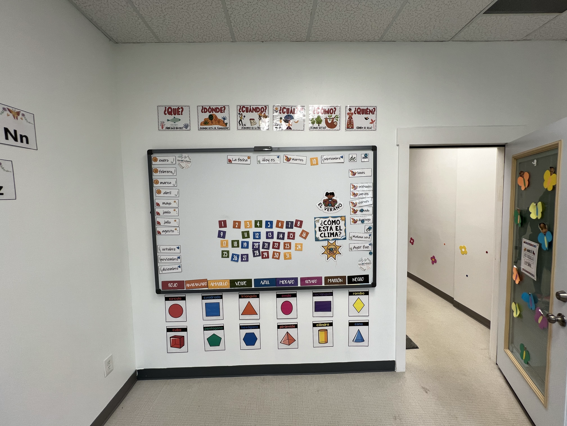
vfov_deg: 89.9
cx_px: 284
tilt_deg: -4.0
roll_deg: +1.9
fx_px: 213
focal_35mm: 13
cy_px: 213
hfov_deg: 106.2
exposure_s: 1/40
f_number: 1.8
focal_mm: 1.57
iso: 40
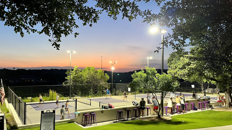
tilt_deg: +1.1
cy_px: 71
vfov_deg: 40.1
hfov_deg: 66.1
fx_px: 178
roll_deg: +0.0
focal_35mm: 29
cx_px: 114
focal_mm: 5.1
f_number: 1.6
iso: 200
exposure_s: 1/60
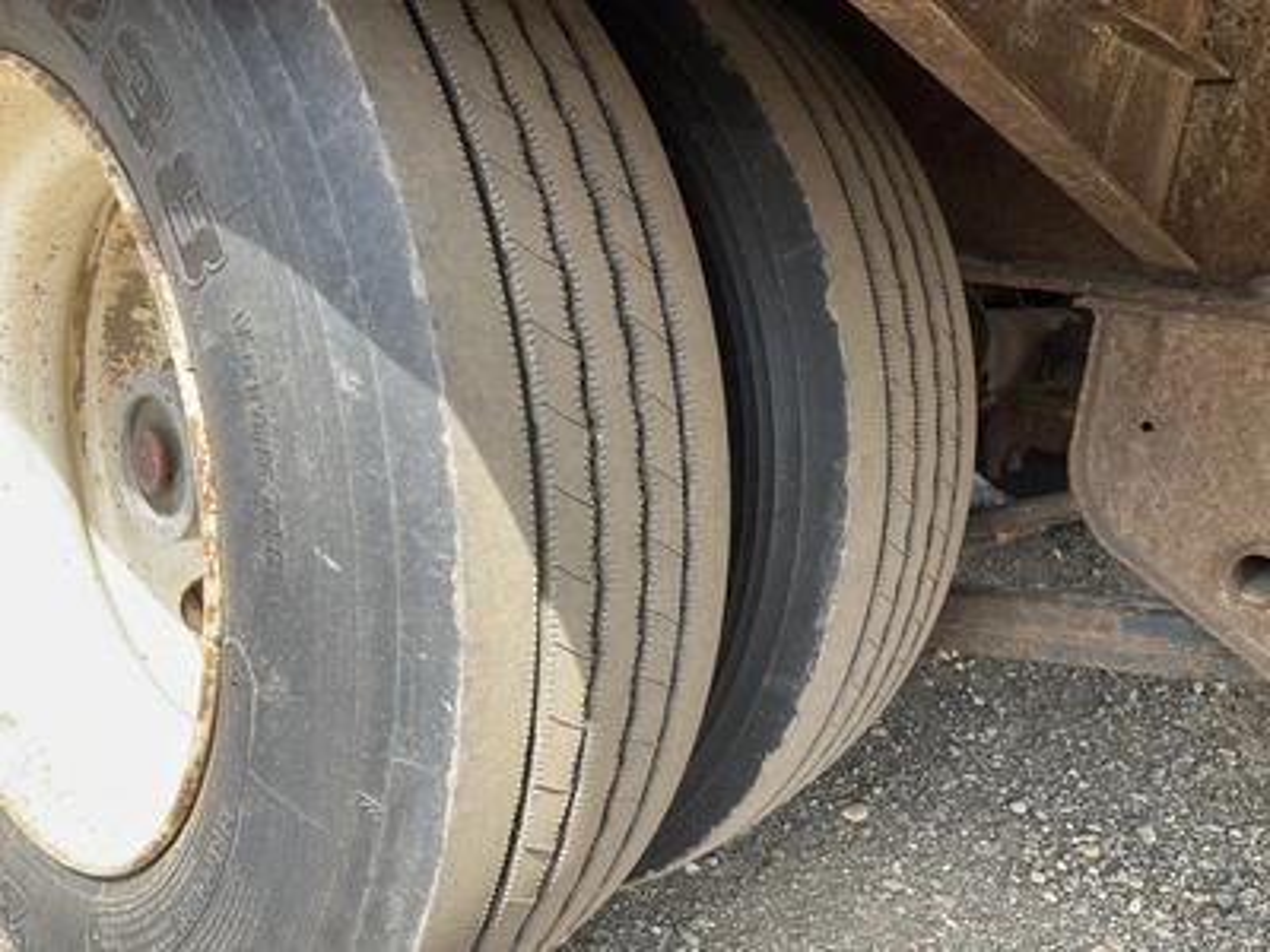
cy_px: 476
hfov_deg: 61.7
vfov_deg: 48.2
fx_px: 1064
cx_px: 635
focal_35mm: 29
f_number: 1.8
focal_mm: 3
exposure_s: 1/201
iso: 25
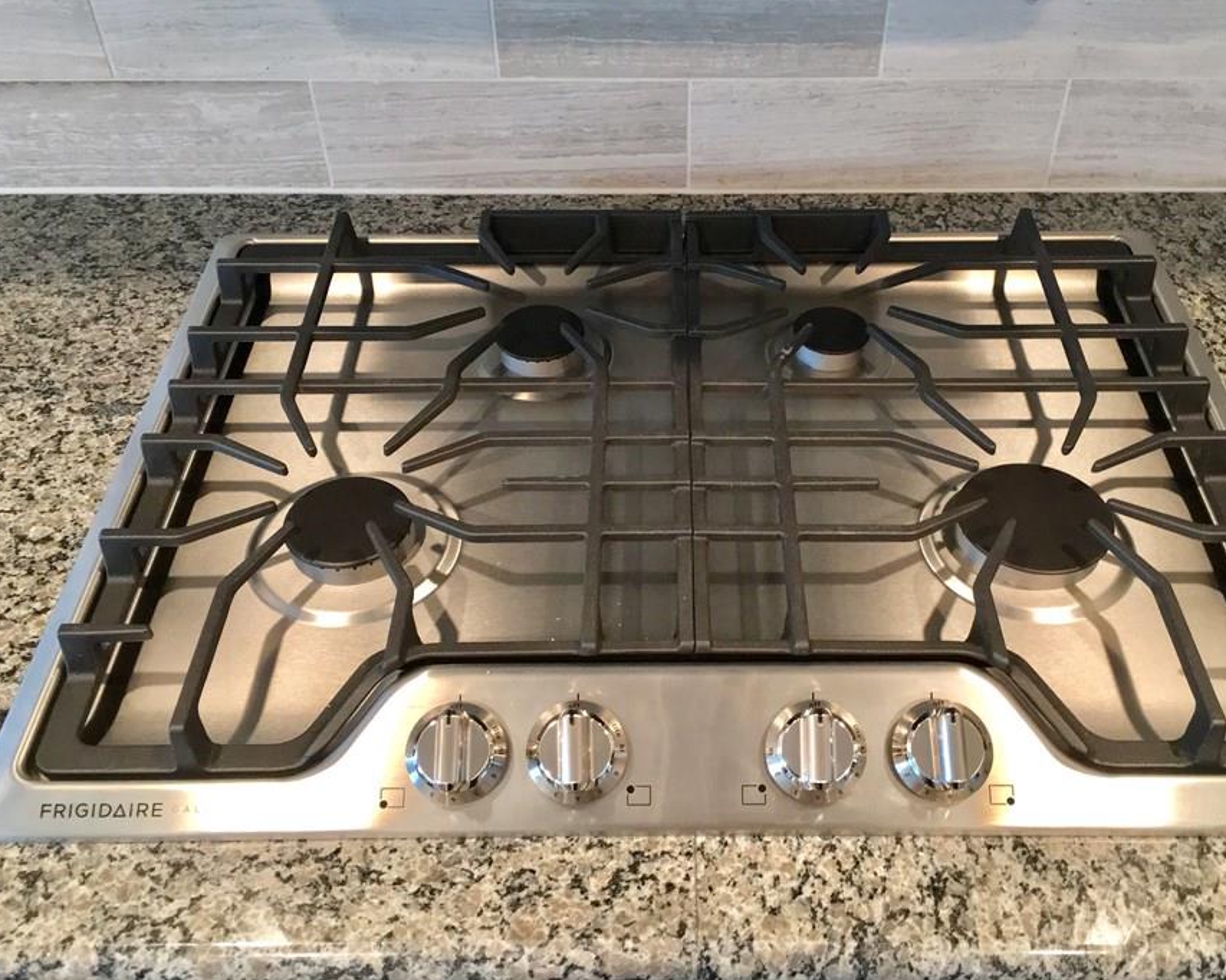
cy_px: 491
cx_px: 671
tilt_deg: -45.4
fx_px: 1233
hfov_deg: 52.8
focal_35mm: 34
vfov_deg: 43.3
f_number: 2.2
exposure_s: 1/20
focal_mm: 4.15
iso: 200
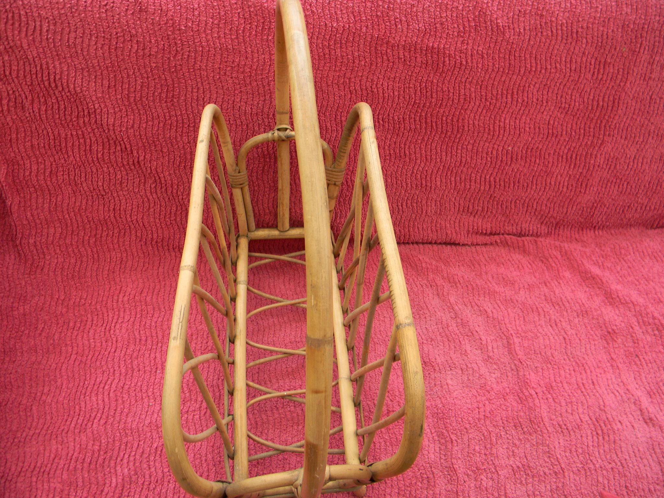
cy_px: 249
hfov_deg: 63.4
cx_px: 332
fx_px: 537
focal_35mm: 28
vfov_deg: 49.7
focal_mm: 5
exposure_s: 1/50.5
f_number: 3.5
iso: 80
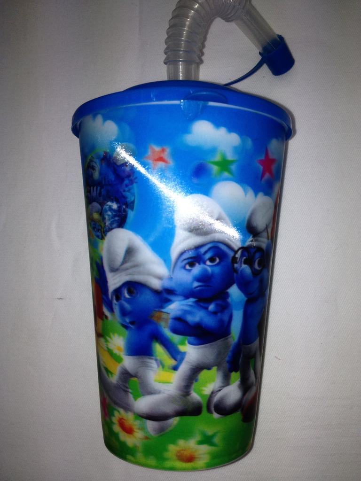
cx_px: 180
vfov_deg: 52.6
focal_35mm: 35
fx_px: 487
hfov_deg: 40.7
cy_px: 240
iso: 50
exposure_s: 1/200
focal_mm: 4.28
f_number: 2.4
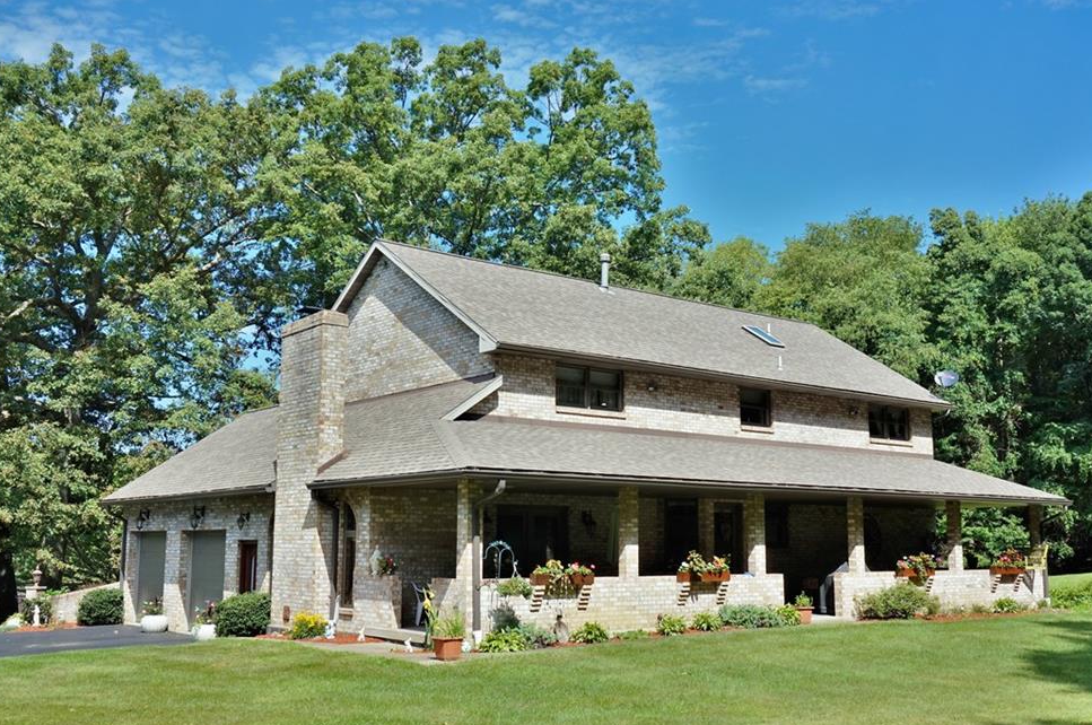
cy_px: 365
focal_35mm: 37
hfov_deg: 52.5
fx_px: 1107
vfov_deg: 36.3
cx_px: 547
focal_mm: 23
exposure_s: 1/80
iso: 100
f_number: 13
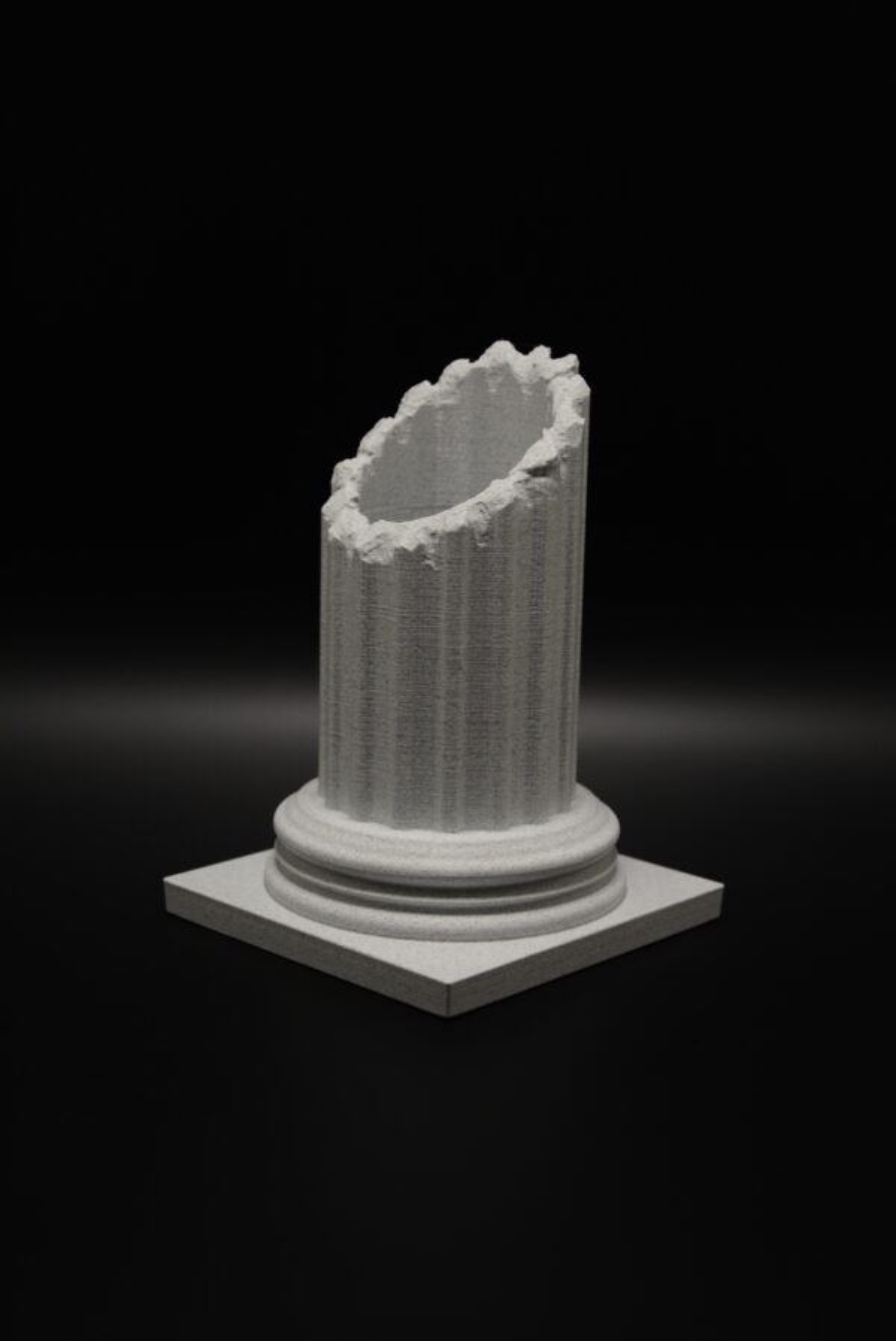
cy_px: 670
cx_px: 448
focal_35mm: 60
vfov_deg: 33.4
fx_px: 2236
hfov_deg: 22.7
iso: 400
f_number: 4.5
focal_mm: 40
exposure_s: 1/60
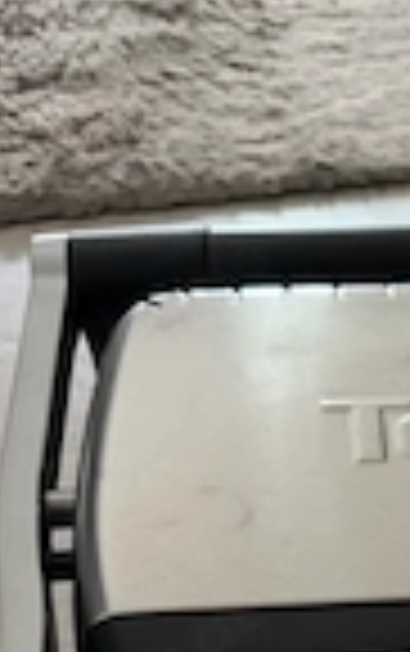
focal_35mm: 70
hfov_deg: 17.2
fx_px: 1248
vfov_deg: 26.7
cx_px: 577
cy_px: 737
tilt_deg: -49.2
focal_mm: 6.76
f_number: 1.78
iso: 1000
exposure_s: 1/40
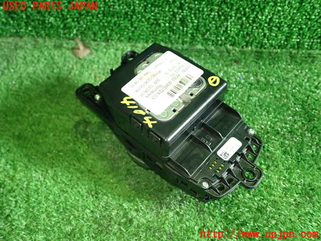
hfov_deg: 56.8
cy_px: 120
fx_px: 297
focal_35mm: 32
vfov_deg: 44.2
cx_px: 160
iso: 250
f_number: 2.4
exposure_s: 1/30
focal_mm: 5.79
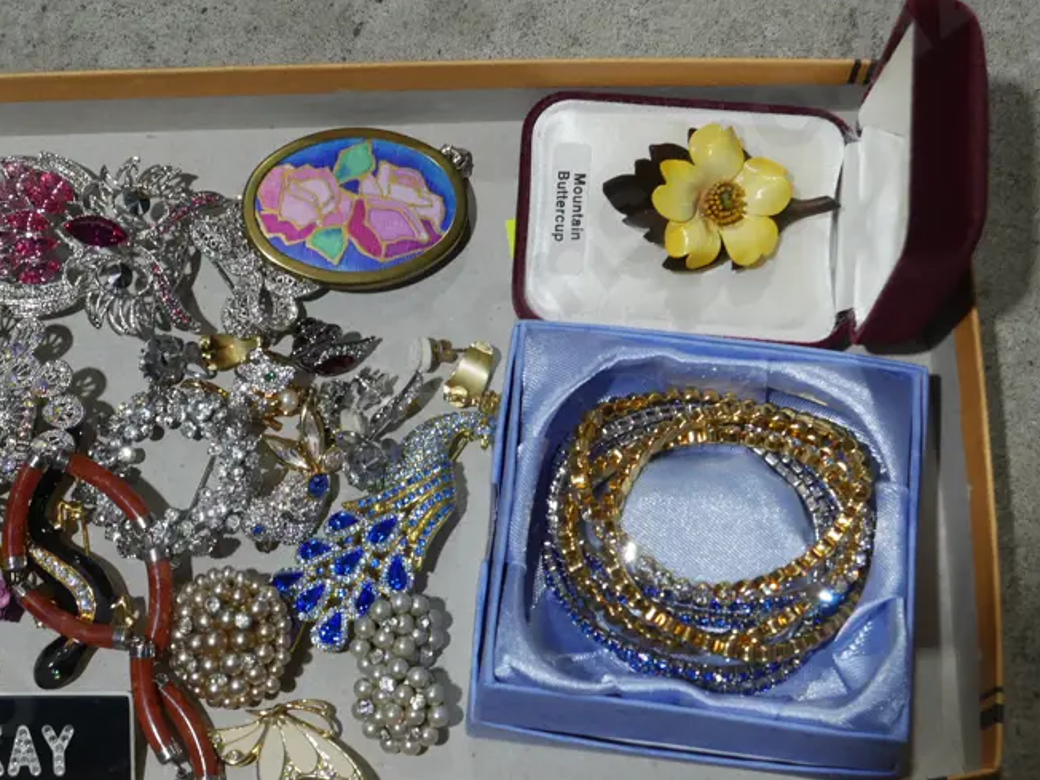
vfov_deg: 16.8
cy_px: 463
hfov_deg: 22.1
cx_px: 316
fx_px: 2644
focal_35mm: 88
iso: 320
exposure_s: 1/60
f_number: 5.3
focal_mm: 28
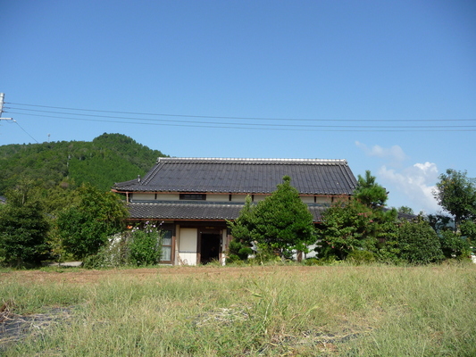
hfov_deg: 63.4
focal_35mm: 28
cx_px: 238
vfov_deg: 49.8
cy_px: 178
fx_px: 385
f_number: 3.3
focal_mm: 4.7
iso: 100
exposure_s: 1/800
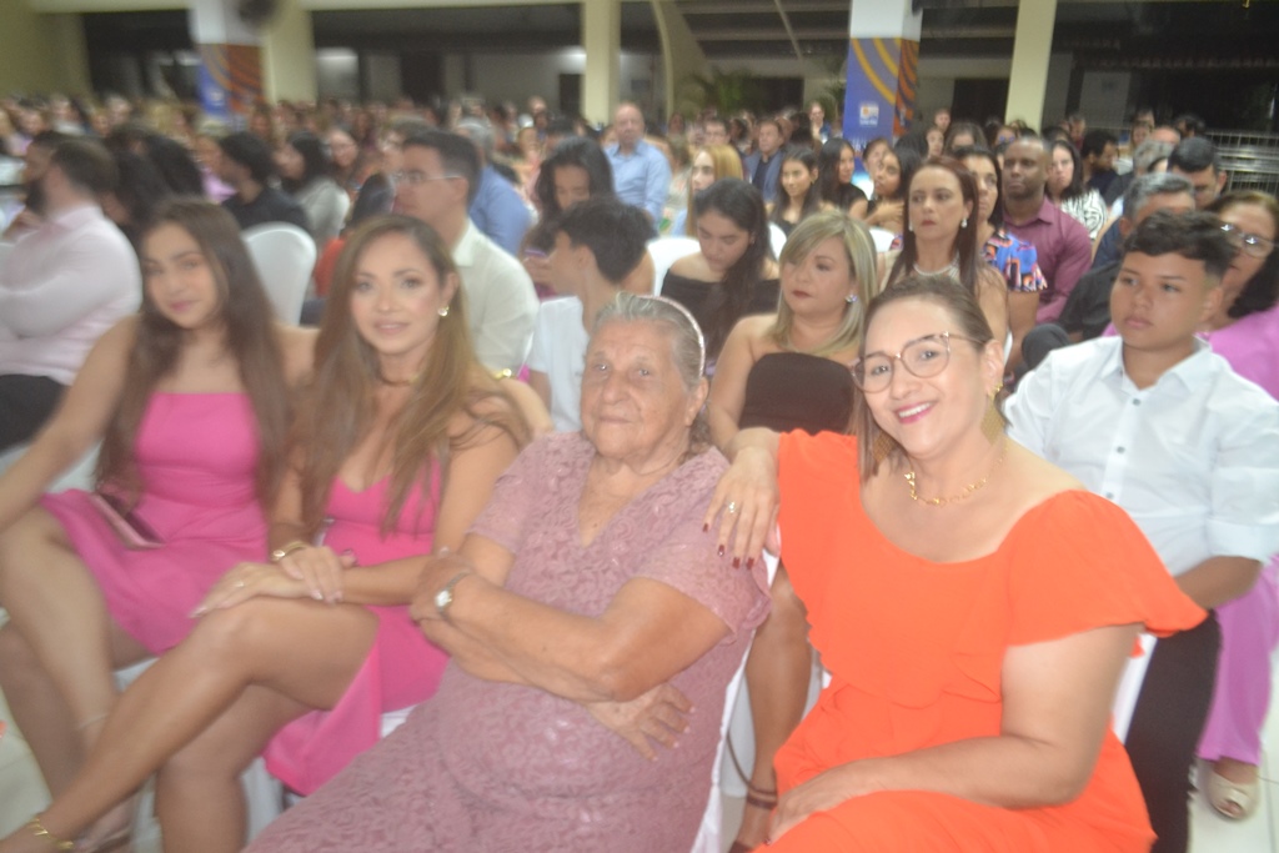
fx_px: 959
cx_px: 640
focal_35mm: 27
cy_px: 426
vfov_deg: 47.9
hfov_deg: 67.4
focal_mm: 18
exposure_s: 1/60
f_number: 3.5
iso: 1800
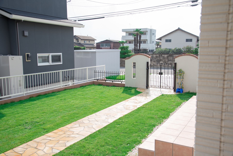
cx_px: 116
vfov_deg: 38.9
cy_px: 78
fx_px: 220
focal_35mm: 34
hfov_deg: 55.8
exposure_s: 1/125
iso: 100
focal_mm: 34
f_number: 8
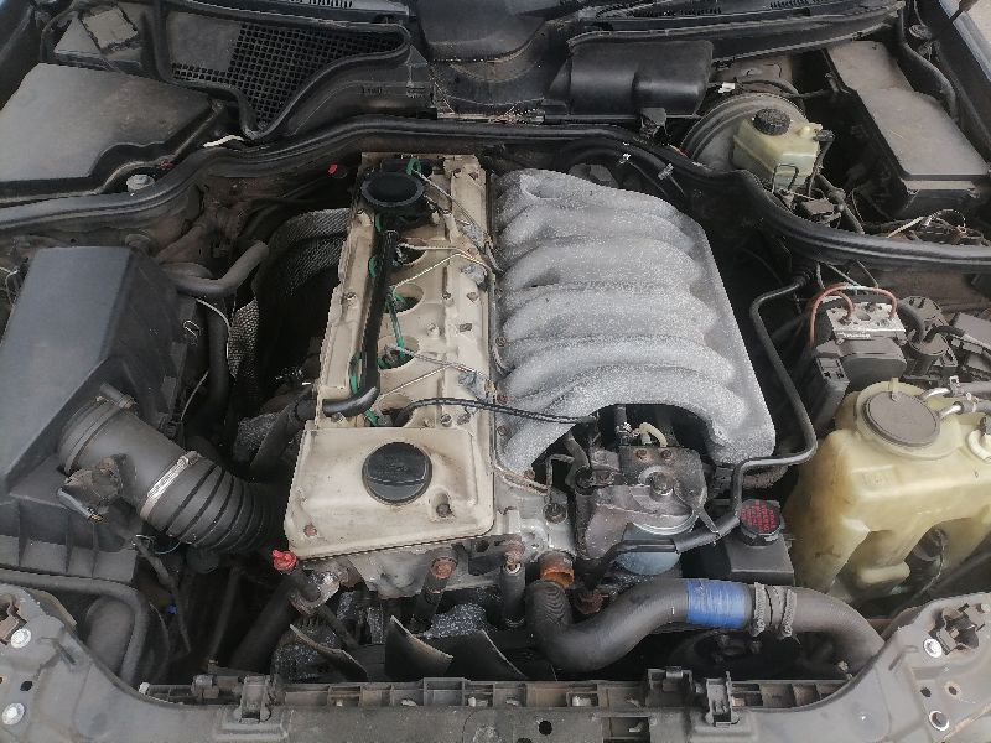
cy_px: 372
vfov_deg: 53.1
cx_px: 496
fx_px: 744
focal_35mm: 26
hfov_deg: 67.3
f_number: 1.8
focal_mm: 4.25
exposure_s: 1/305
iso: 50
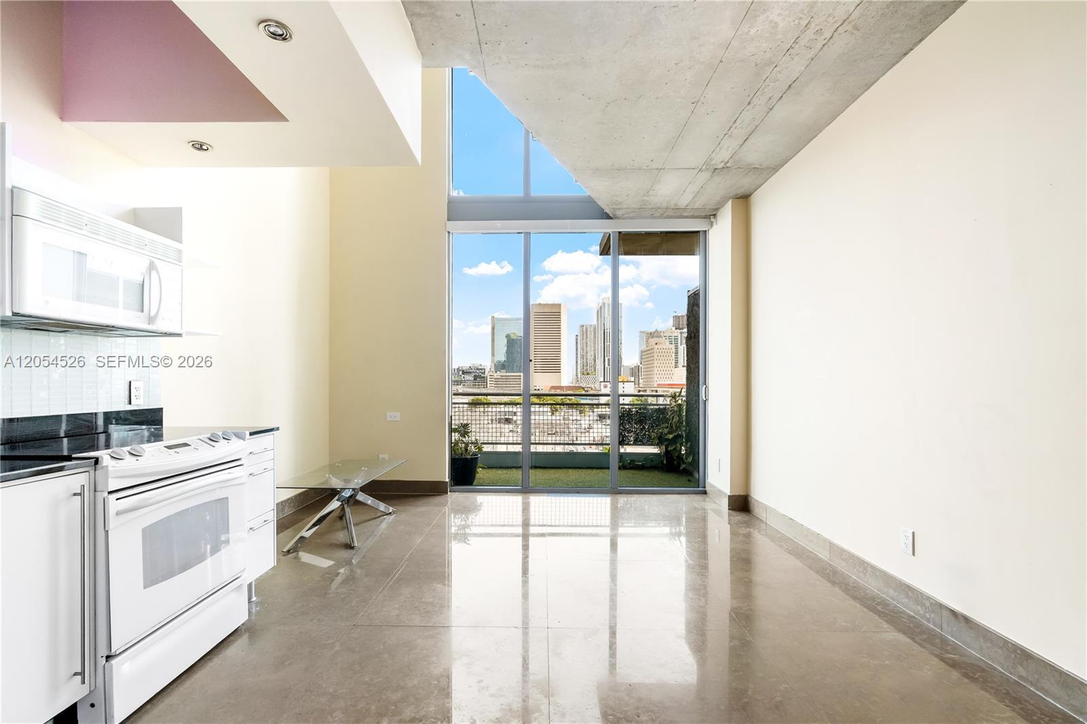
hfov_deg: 96.7
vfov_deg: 73.7
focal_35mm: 16
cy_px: 362
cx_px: 544
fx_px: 483
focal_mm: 16
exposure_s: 1/40
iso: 500
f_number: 7.1
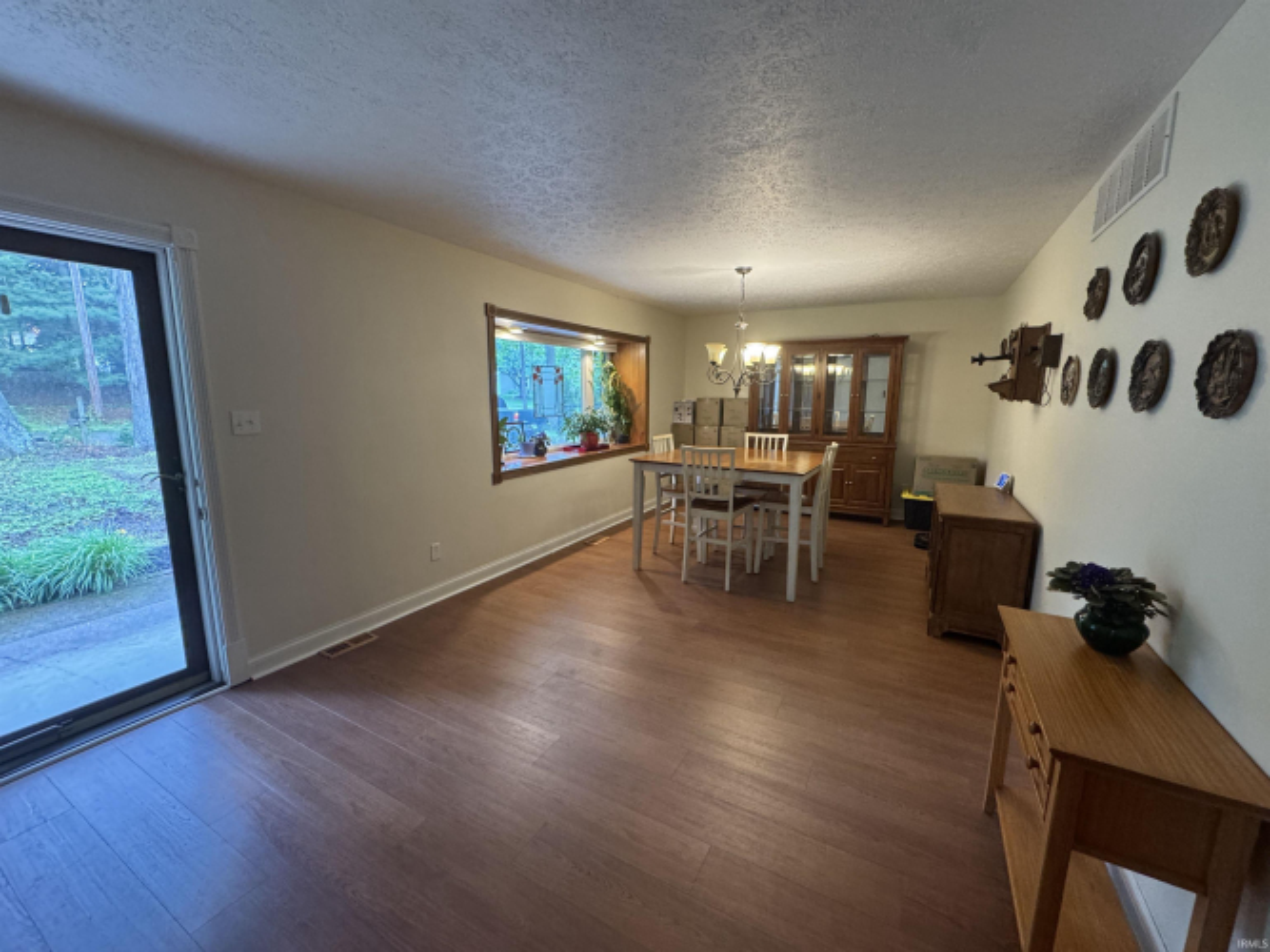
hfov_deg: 102.1
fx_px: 514
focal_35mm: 14
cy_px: 476
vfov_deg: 85.7
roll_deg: -0.7
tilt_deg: -10.2
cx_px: 635
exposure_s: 1/60
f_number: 2.2
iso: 400
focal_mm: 2.22
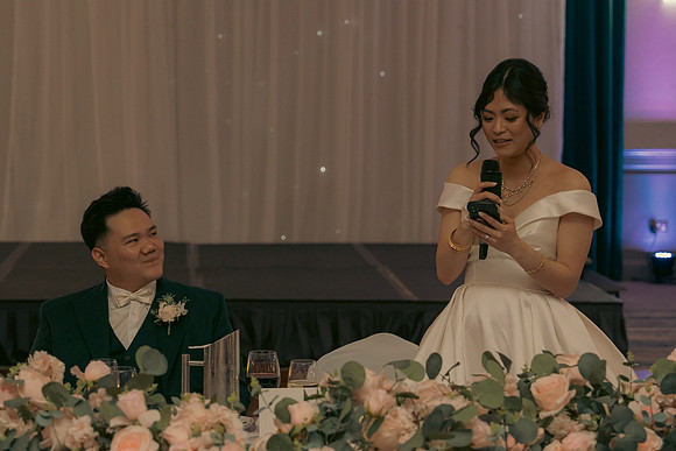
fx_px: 1972
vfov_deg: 13.0
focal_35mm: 105
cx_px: 338
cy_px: 226
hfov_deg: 19.5
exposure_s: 1/160
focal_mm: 70
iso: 2500
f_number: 3.5
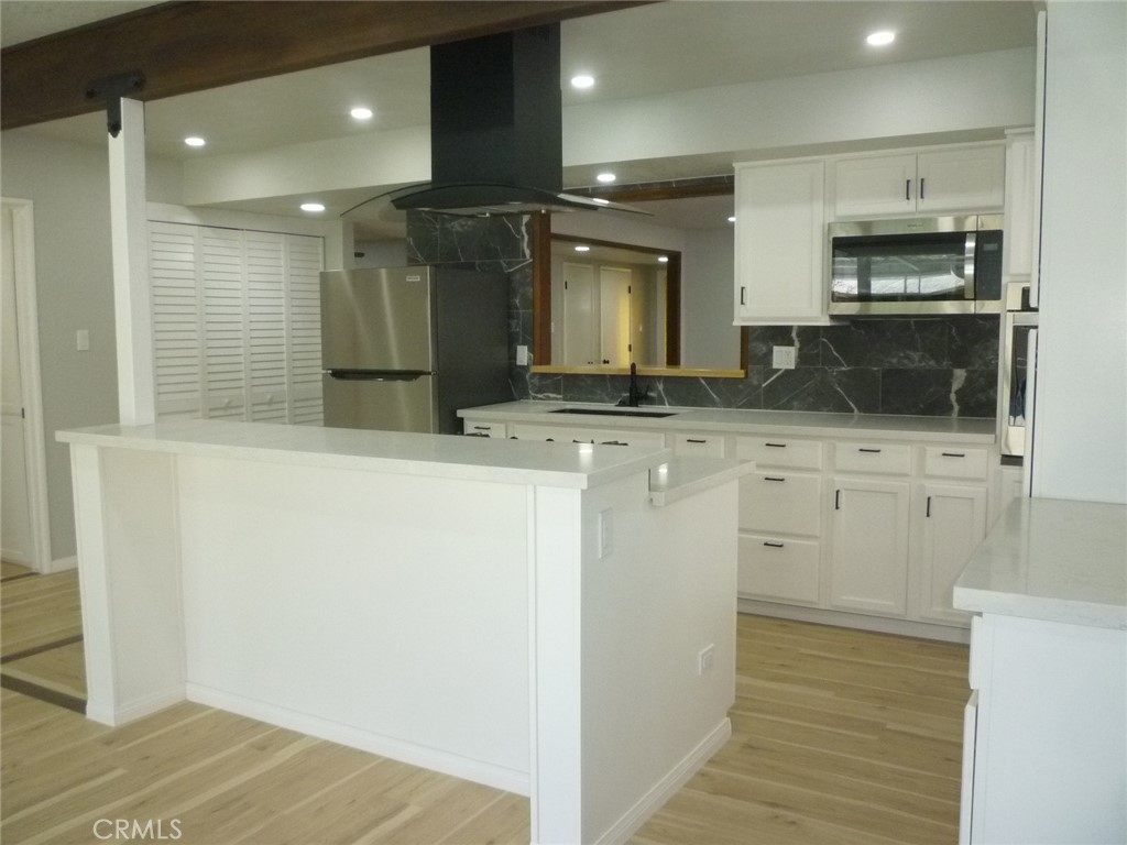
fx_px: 944
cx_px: 564
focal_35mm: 29
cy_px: 422
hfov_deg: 61.7
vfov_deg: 48.2
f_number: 3.3
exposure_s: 1/125
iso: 400
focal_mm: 5.2
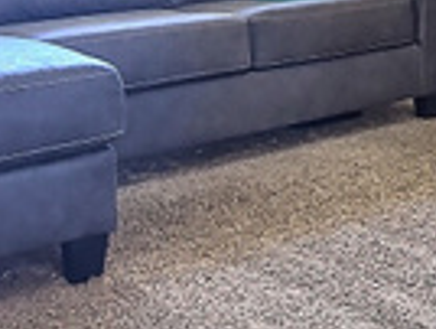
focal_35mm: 62
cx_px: 621
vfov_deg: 20.9
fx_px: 782
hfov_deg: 25.1
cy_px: -130
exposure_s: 1/2
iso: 639
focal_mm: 2.2
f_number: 2.2
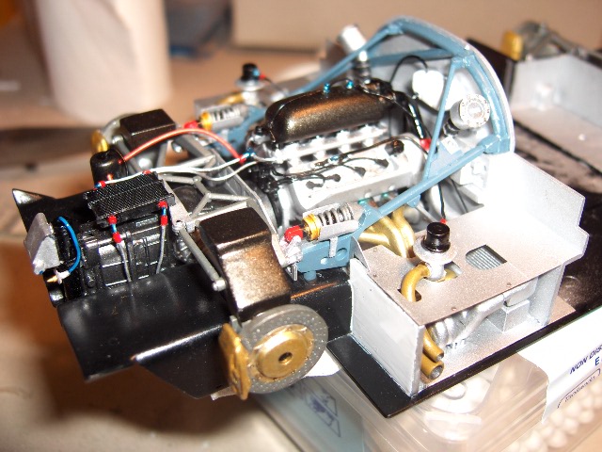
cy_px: 226
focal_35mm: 39
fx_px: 678
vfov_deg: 36.8
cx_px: 301
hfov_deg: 47.9
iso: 100
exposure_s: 1/60
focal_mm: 8
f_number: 4.8
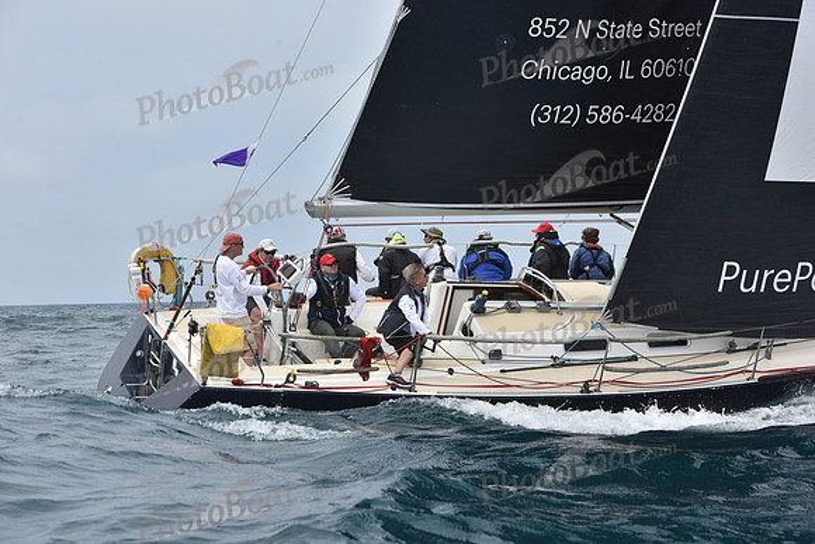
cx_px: 408
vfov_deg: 19.5
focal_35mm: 70
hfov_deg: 28.8
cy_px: 272
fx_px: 1585
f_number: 9
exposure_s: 1/800
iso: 250
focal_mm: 70
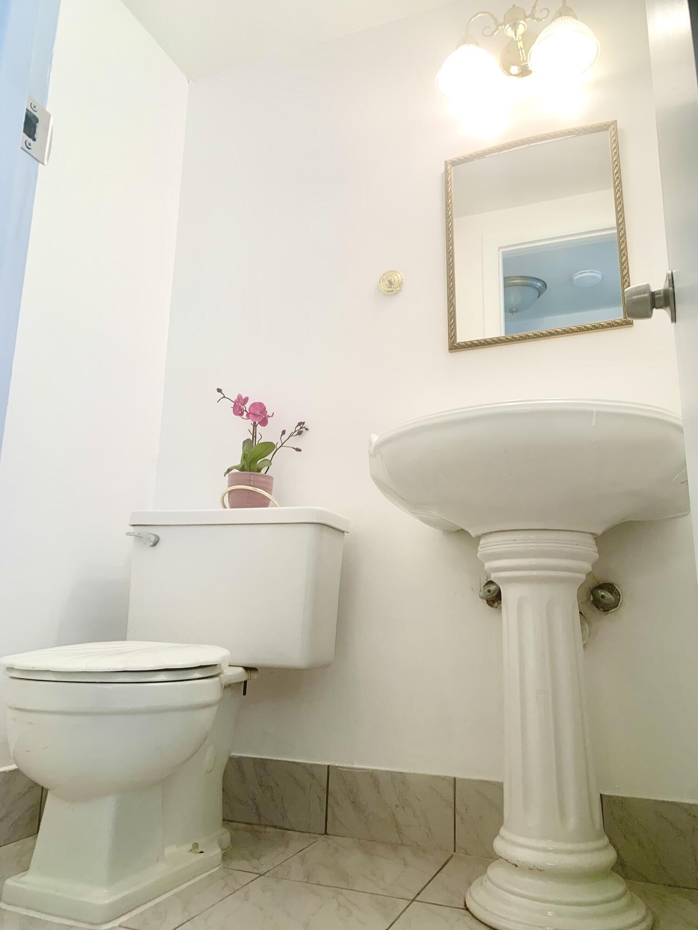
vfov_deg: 67.3
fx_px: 699
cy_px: 465
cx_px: 349
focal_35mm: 26
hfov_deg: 53.1
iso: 40
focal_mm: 4.25
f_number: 1.8
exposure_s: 1/120
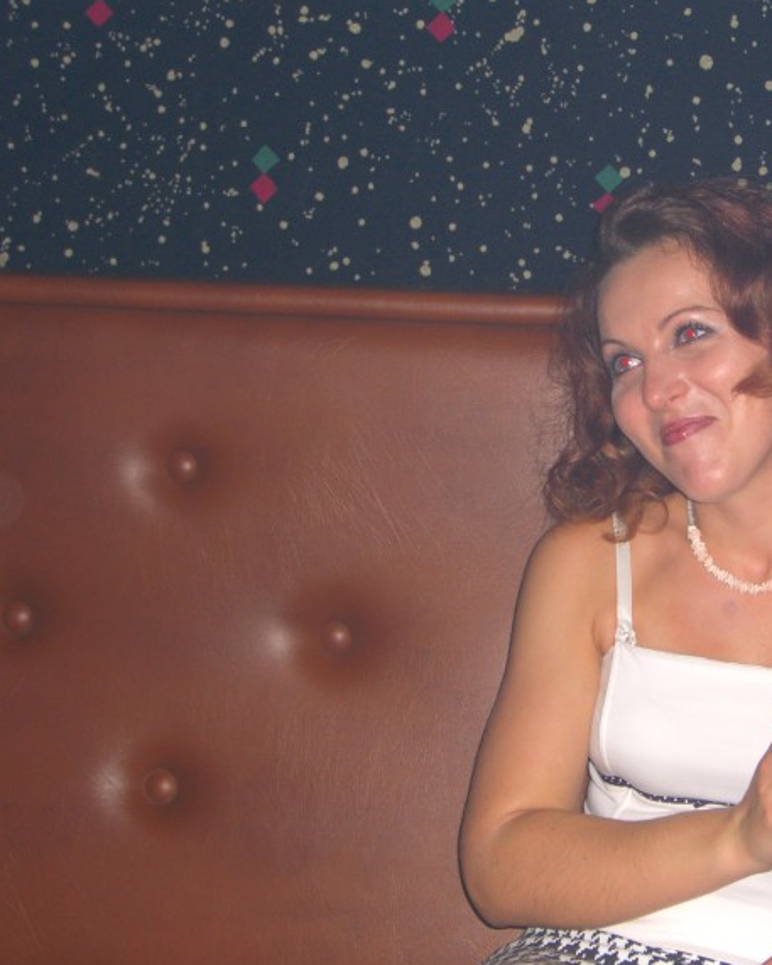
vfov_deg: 24.4
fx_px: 2227
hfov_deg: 19.4
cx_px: 674
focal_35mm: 78
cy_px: 502
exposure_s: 1/60
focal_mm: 11.8
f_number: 3.6
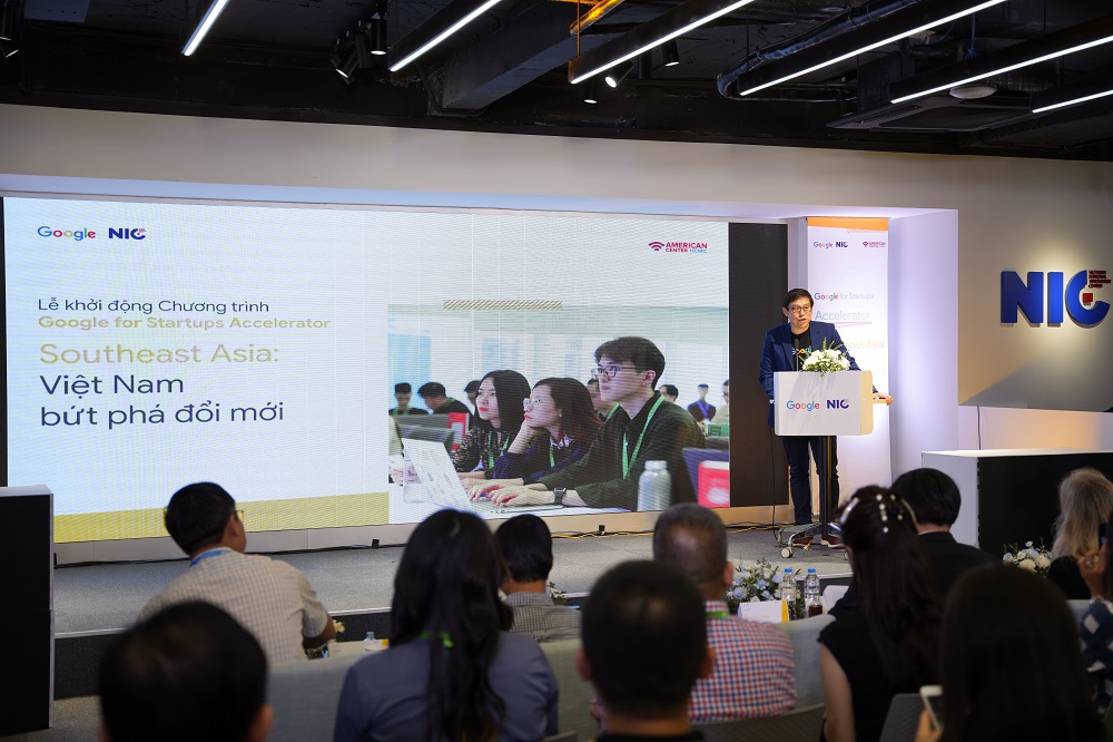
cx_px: 556
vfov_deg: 28.7
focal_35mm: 47
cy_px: 371
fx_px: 1449
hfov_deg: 42.0
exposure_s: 1/50
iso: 100
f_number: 3.2
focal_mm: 46.9
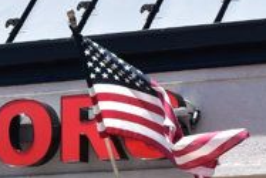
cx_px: -193
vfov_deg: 5.5
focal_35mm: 246
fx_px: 1819
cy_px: 376
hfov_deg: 8.1
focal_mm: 30
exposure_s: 1/400
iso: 400
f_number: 11
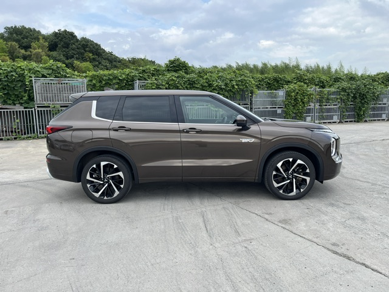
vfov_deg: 53.1
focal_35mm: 26
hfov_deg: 67.3
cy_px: 146
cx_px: 194
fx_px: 292
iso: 50
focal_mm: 5.1
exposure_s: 1/1225
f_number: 1.6
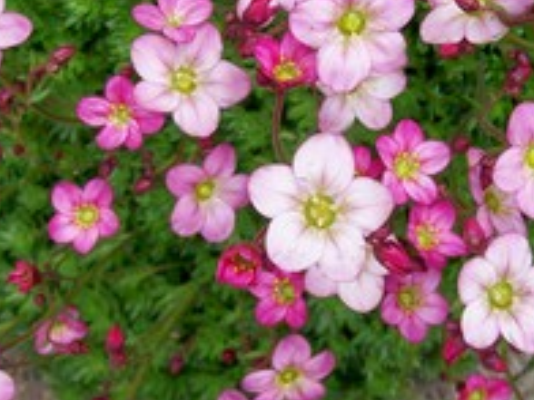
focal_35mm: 81
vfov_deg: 18.2
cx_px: 300
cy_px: 199
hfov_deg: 24.1
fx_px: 1250
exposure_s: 1/482
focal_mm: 6
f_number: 2.7
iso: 80
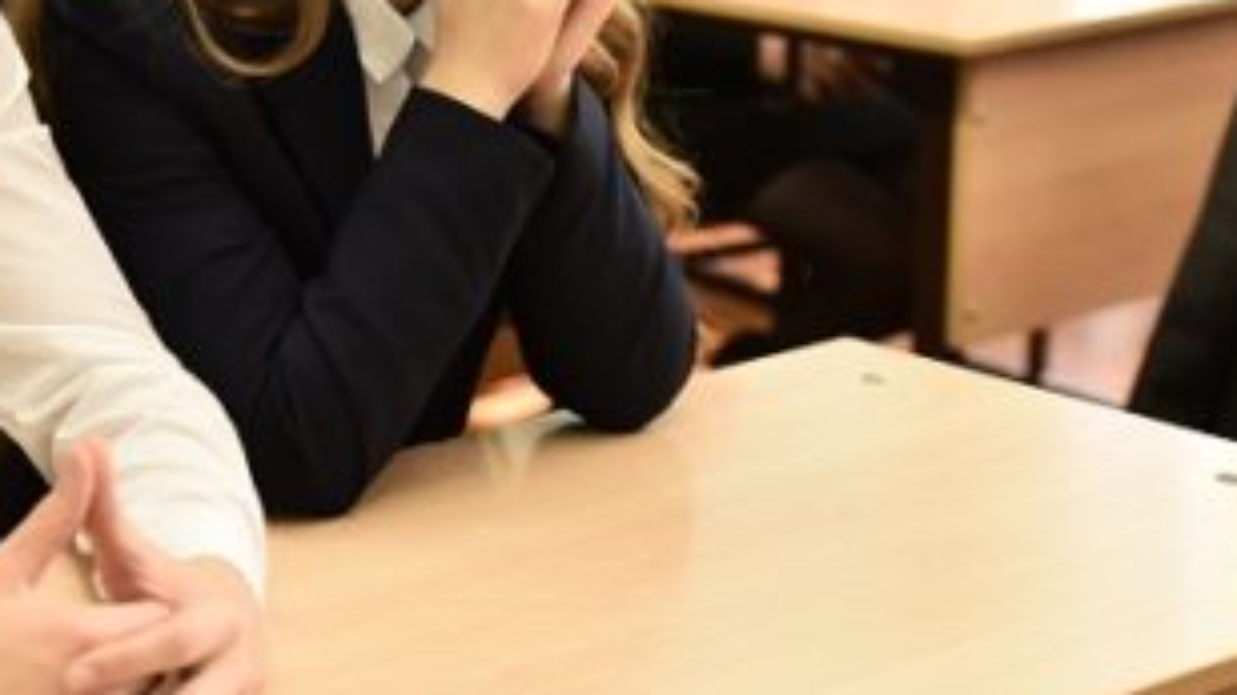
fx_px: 3213
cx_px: 249
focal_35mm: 98
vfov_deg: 12.3
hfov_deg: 21.5
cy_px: 117
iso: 2000
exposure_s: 1/200
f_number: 3.5
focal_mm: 48
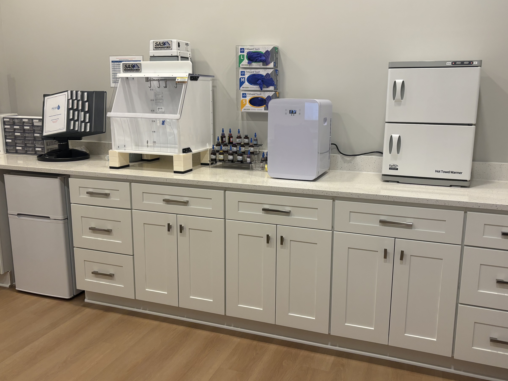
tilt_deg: -8.7
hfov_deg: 58.3
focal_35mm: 31
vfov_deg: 45.4
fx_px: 455
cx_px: 261
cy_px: 180
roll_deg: -1.7
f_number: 1.6
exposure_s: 1/60
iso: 100
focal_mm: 5.96
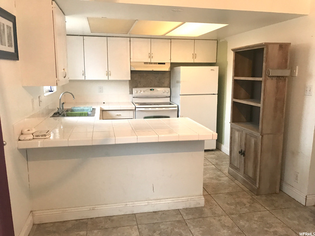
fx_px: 255
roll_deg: -0.1
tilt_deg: -8.2
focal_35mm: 28
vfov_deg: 49.7
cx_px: 158
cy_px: 118
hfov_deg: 63.4
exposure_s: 1/15
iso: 80
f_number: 1.8
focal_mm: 3.99
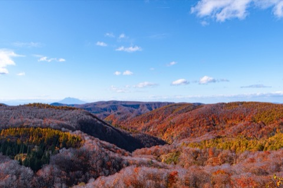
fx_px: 236
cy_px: 94
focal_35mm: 30
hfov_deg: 62.0
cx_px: 142
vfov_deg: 43.5
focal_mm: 20
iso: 160
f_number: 22
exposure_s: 1/100
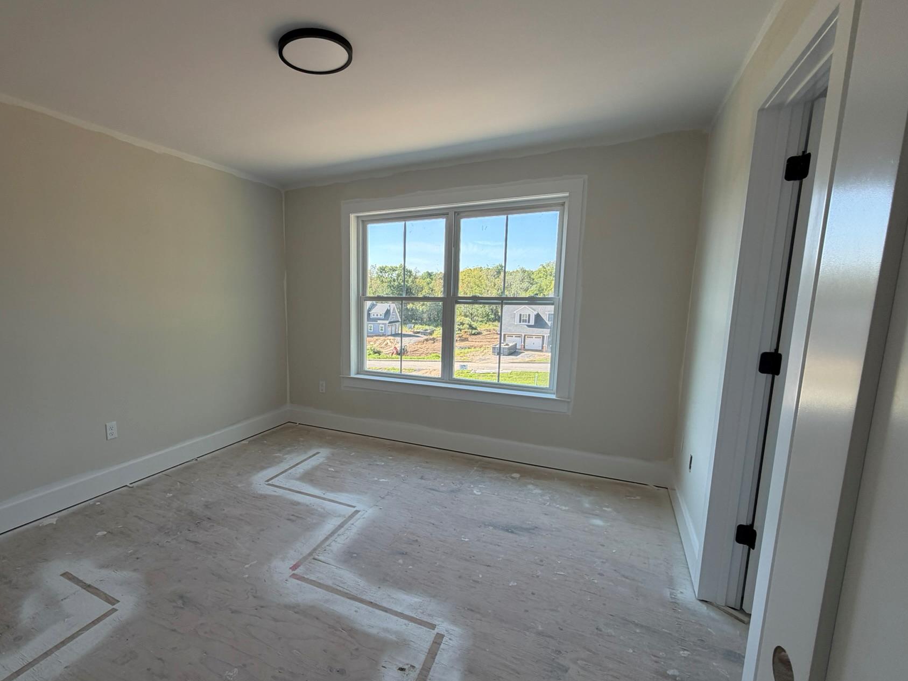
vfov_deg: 74.6
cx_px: 370
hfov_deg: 90.0
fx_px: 446
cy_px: 361
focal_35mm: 17
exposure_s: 1/121
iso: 64
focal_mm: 2.22
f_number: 2.2
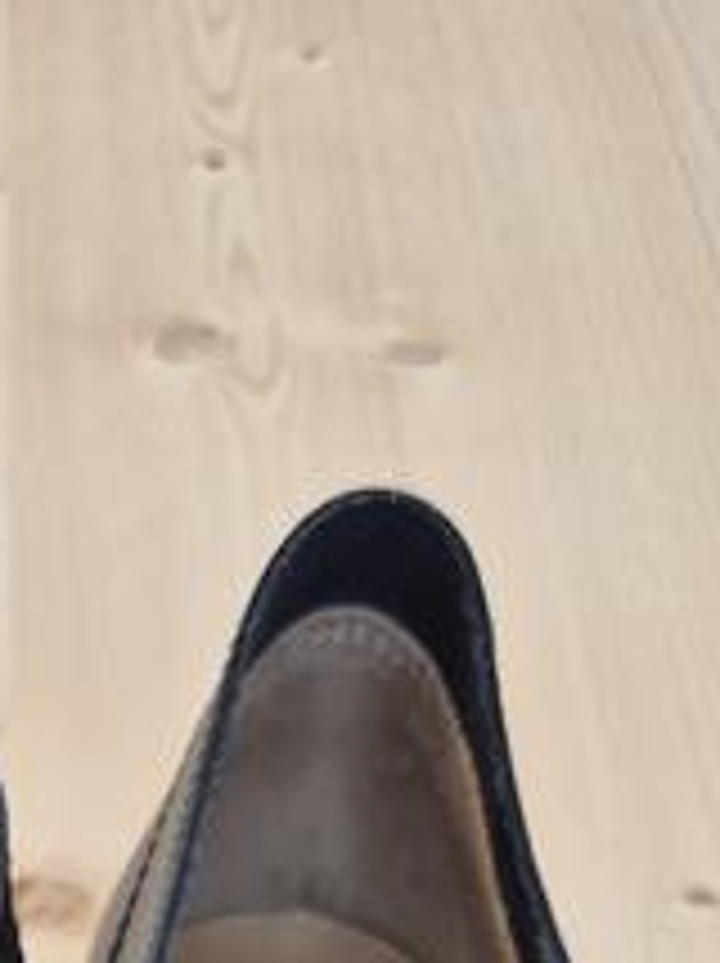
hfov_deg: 16.1
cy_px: 1764
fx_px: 2390
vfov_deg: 17.9
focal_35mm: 86
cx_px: -261
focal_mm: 5.4
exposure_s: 1/100
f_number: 1.8
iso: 100
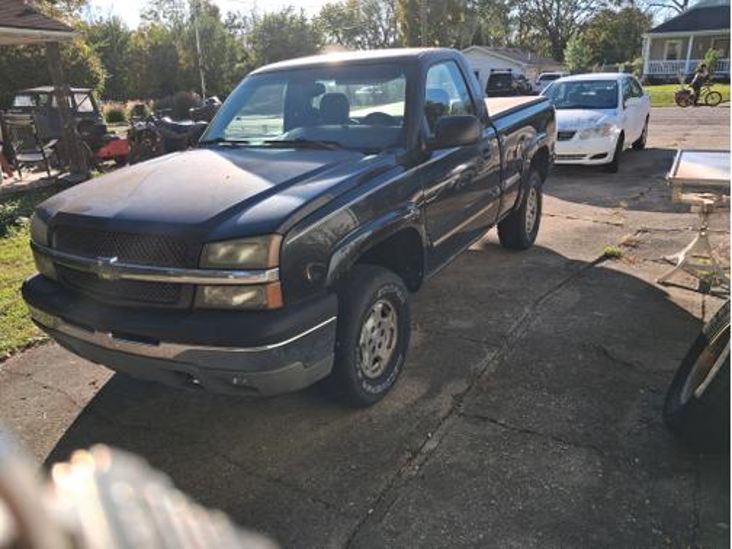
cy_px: 274
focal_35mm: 27
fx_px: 571
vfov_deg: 51.4
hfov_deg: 65.3
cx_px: 366
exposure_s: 1/348
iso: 25
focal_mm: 4
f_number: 1.8
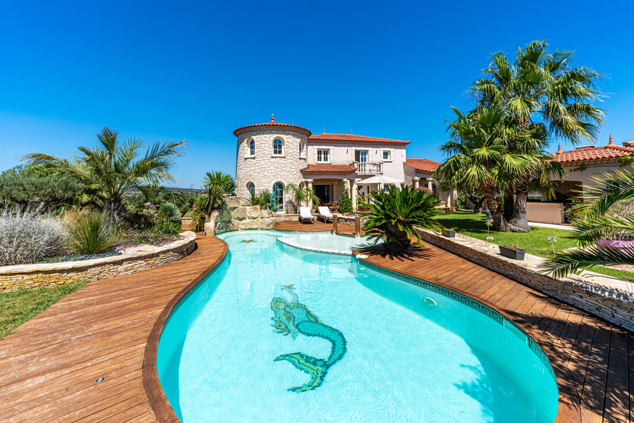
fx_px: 247
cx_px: 317
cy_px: 212
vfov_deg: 81.2
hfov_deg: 104.2
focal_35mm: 14
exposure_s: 1/800
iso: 100
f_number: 14
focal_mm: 14
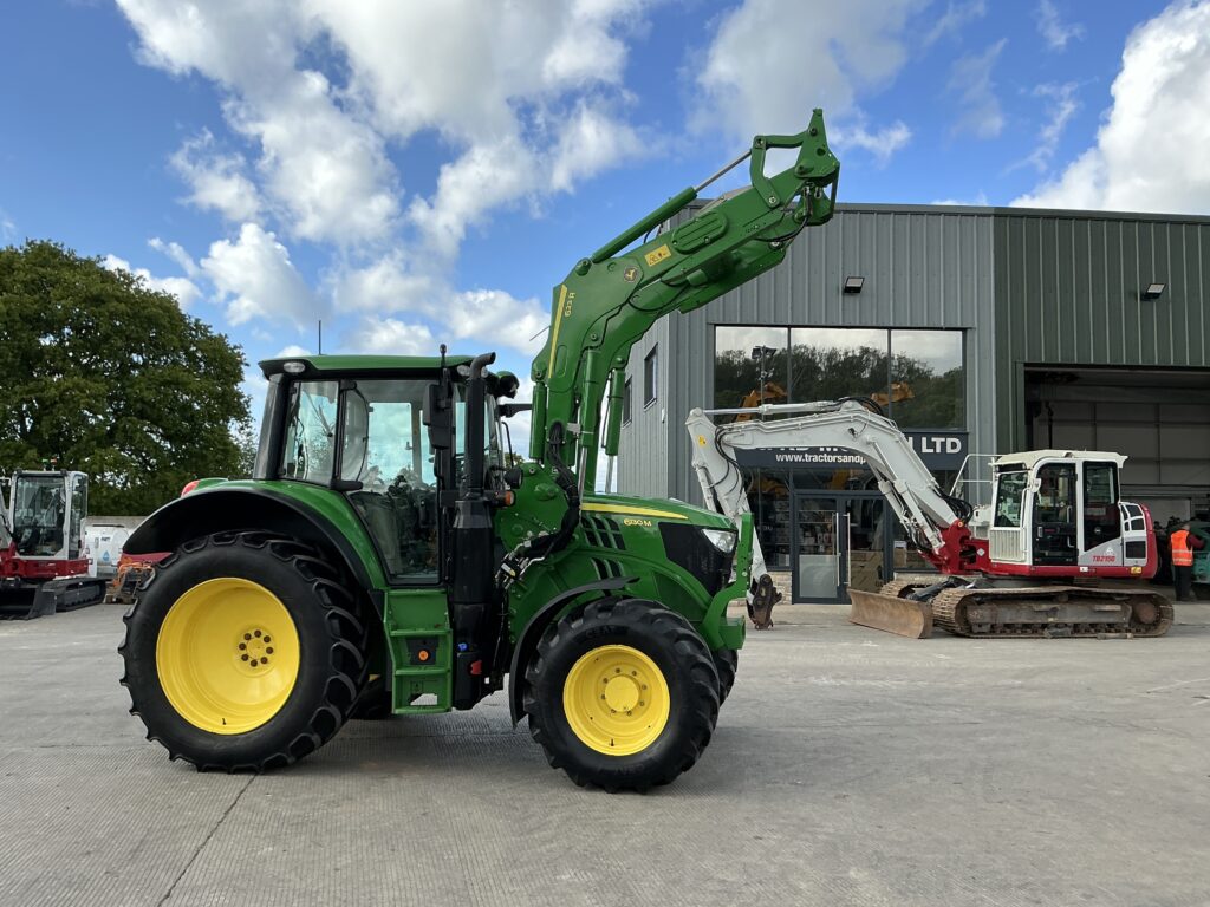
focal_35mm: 28
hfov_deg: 63.4
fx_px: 979
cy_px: 454
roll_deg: -2.6
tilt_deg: +5.5
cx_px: 605
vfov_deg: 49.7
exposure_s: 1/1144
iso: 25
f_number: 1.8
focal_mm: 3
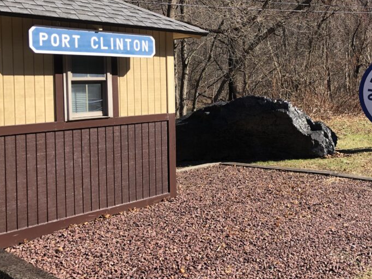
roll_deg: +1.5
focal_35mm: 42
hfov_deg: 44.2
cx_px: 245
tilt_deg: -2.1
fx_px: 451
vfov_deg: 34.1
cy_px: 98
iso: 20
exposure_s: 1/727
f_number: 1.8
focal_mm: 4
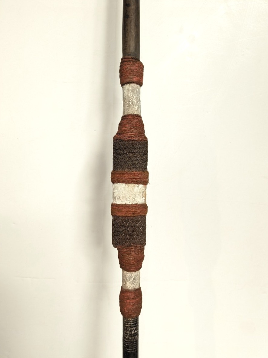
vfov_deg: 65.3
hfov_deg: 51.3
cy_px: 179
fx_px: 279
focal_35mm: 27
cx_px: 134
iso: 71
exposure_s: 1/99.9
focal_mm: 4.38
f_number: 1.73
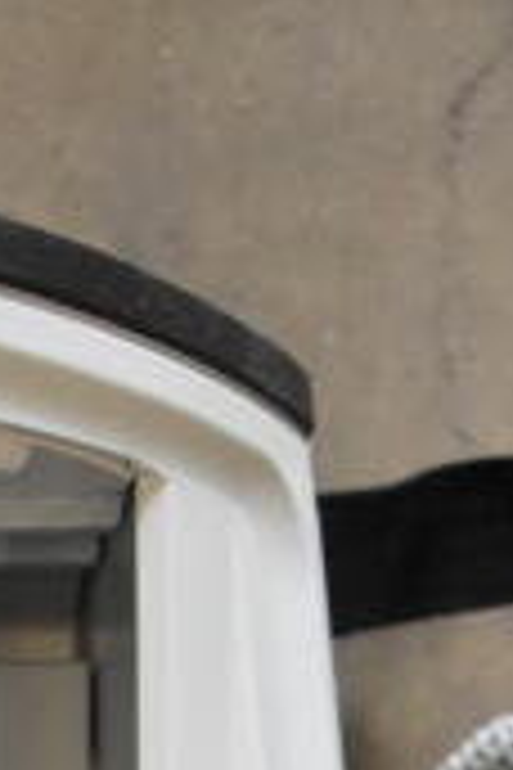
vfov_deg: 8.4
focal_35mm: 217
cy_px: 2049
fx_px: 4631
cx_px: -454
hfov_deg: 6.2
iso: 1600
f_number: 5
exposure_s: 1/100
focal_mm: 27
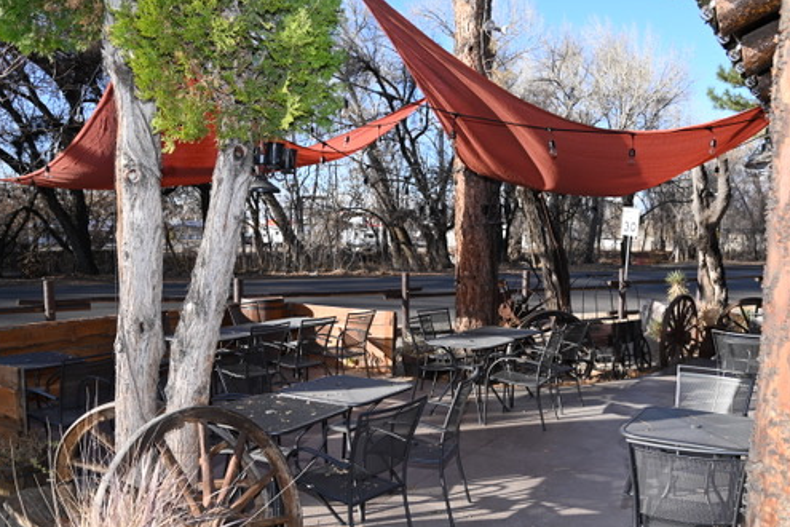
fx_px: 680
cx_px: 442
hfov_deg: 60.1
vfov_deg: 42.2
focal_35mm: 31
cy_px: 311
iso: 100
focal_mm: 24
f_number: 6.3
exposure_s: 1/160
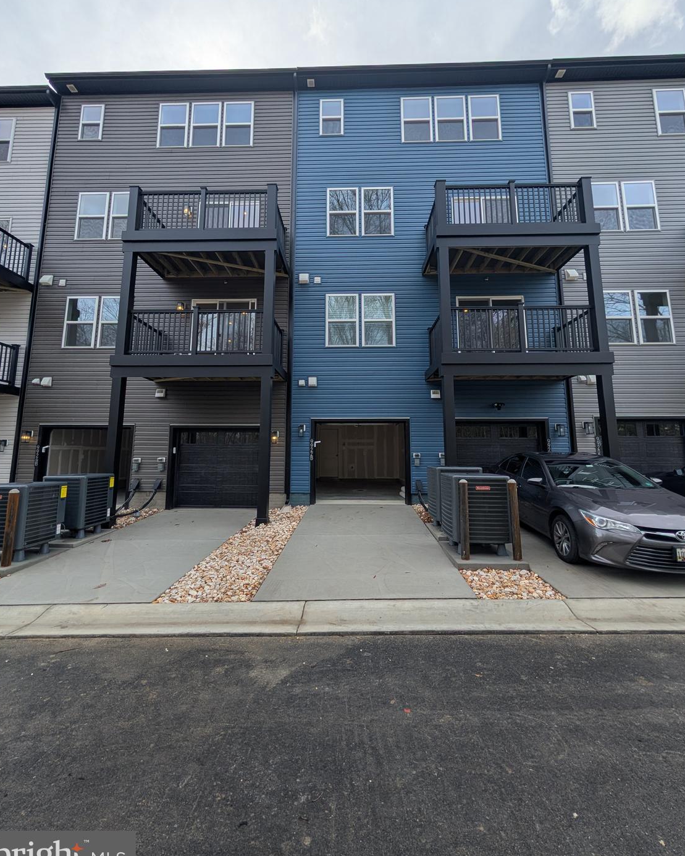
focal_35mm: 13
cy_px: 407
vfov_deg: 104.8
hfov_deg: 92.2
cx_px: 338
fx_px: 329
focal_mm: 2.02
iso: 47
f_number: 1.7
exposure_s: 1/2660
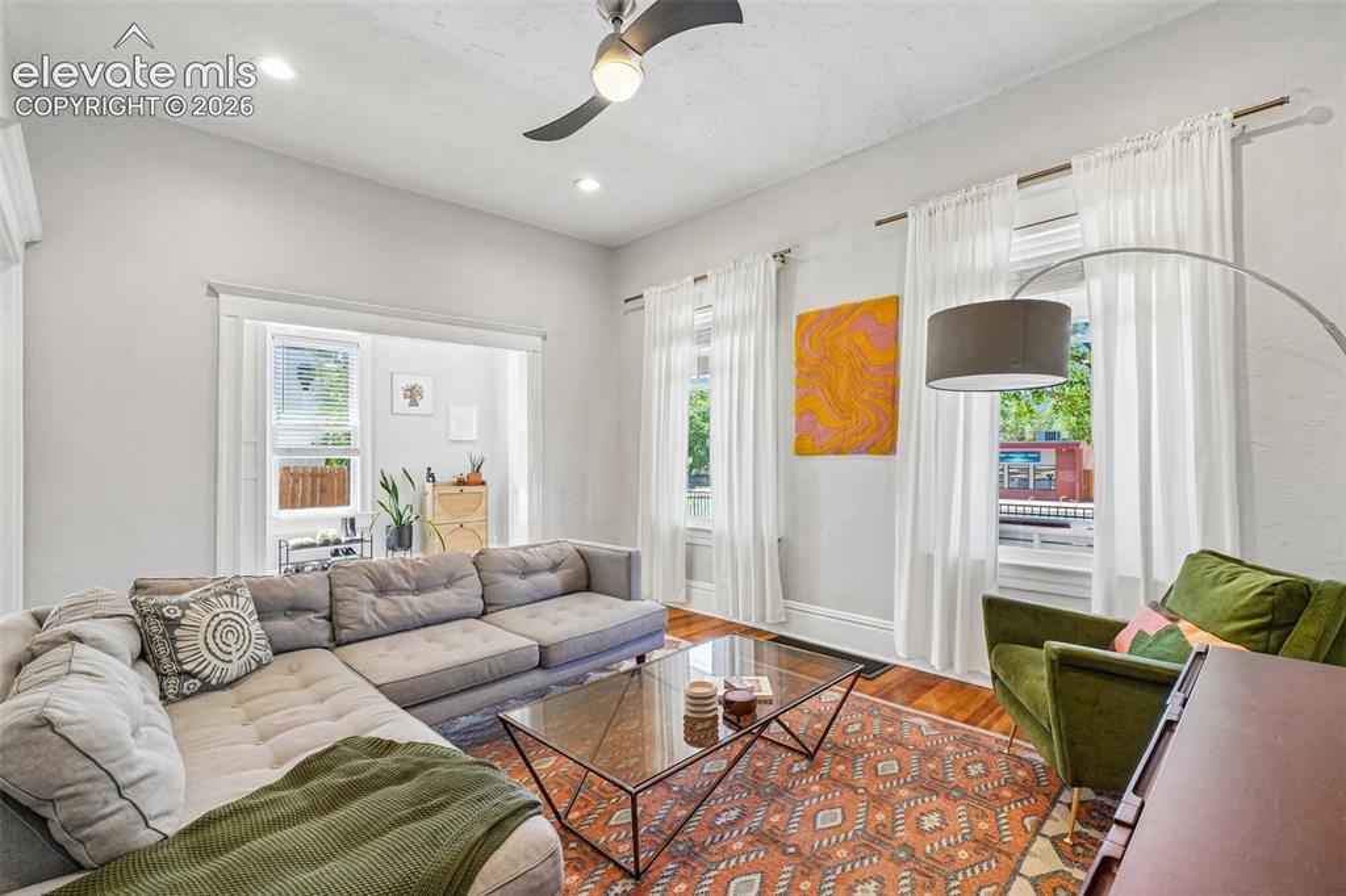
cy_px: 448
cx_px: 673
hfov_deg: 97.1
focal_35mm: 16
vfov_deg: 74.1
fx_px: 594
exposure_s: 1/20
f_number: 8
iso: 800
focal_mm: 10.6
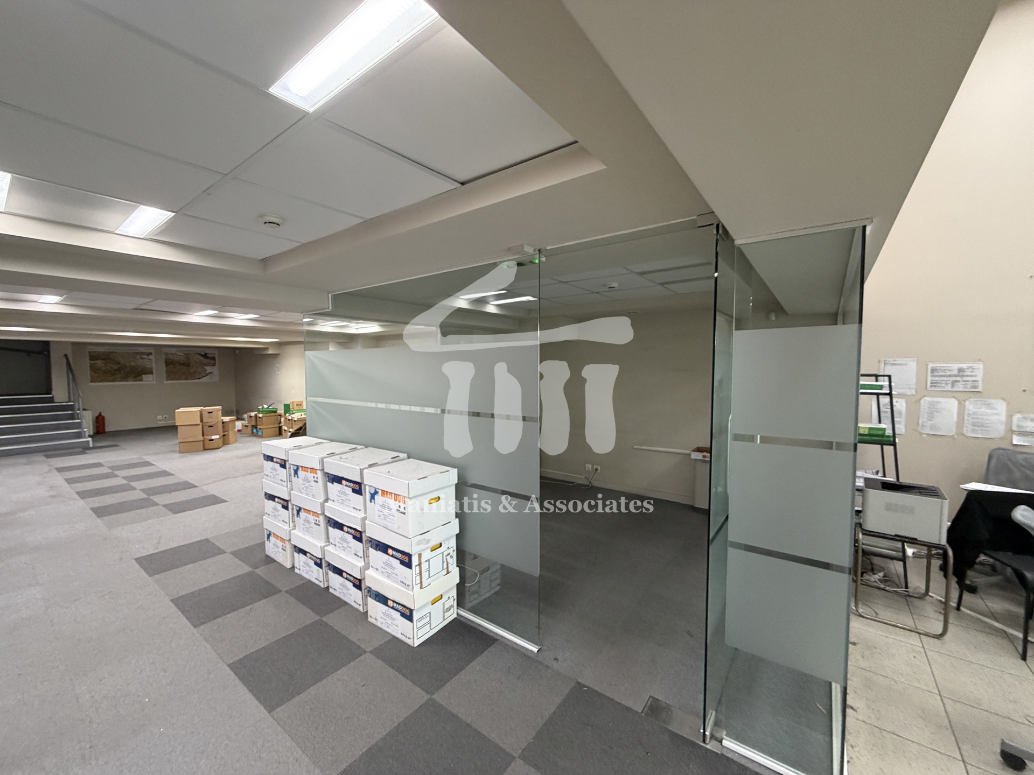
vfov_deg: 85.7
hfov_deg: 102.1
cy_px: 388
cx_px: 517
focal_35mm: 14
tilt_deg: -3.0
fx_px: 418
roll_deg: +0.2
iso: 250
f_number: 2.2
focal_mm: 2.22
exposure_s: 1/50
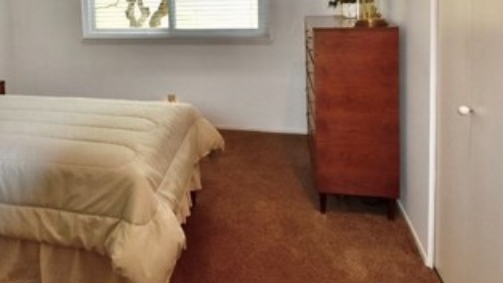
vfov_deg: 33.8
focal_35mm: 32
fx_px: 427
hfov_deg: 59.0
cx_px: 152
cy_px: 6
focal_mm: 10
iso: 800
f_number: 5.6
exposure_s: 1/125
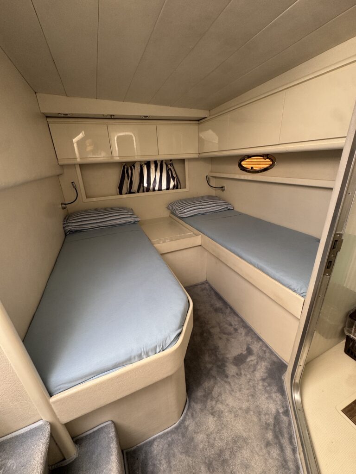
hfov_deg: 85.7
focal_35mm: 14
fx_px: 192
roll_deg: +2.2
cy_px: 237
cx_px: 178
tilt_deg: -20.6
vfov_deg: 102.1
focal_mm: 2.22
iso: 100
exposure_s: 1/99
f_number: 2.2
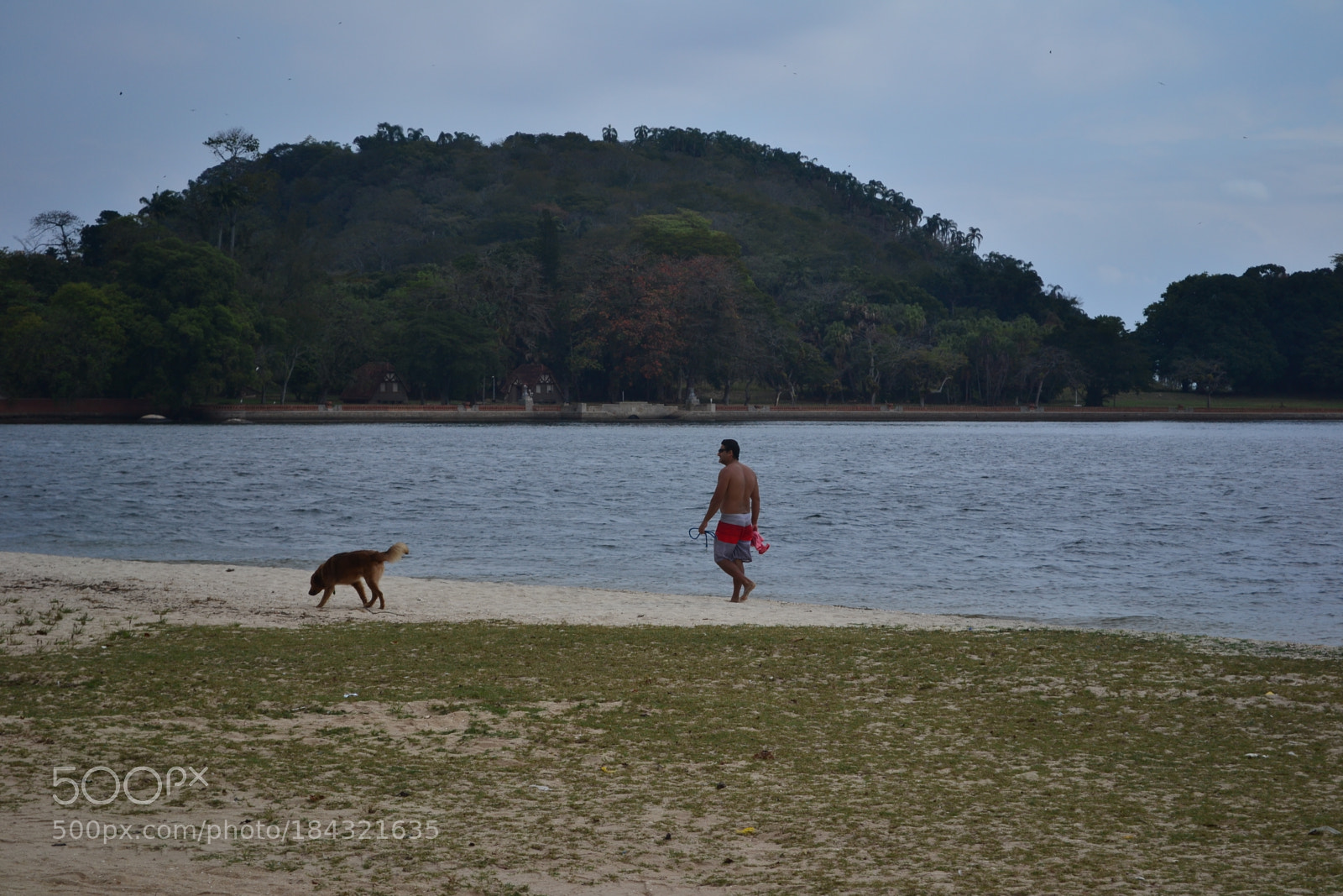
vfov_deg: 16.6
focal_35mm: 82
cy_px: 448
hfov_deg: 24.6
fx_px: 3078
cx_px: 672
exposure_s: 1/800
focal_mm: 55
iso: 100
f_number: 5.6
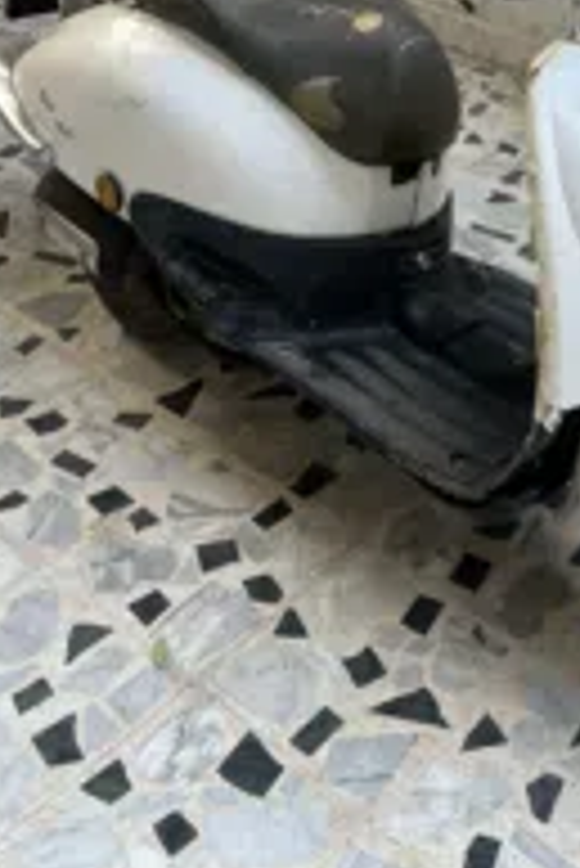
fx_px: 1351
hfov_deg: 23.6
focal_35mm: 56
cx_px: 517
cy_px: -13
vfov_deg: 32.5
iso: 32
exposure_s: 1/137
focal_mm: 5.7
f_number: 1.5
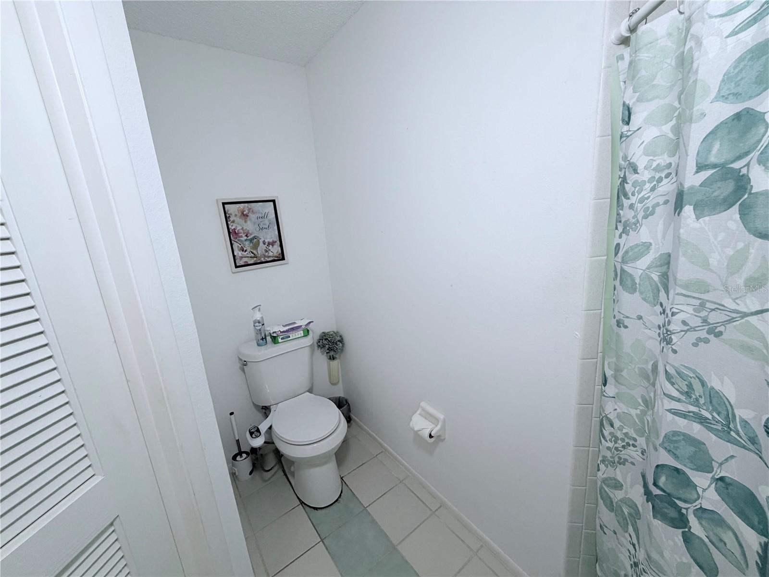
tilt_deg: -13.7
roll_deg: +4.8
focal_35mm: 14
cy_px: 288
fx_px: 311
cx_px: 384
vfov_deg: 85.7
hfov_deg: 102.1
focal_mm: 2.22
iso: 160
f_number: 2.2
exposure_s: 1/60
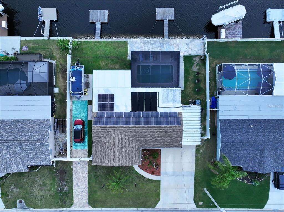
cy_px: 106
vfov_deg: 56.7
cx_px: 142
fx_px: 197
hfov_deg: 71.6
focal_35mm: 24
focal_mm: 12.29
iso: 400
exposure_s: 1/320
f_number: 3.2
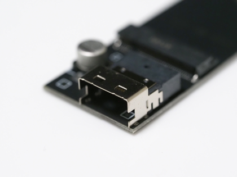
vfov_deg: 12.3
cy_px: 88
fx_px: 822
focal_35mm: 120
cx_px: 118
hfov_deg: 16.4
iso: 4000
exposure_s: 1/125
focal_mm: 60
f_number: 4
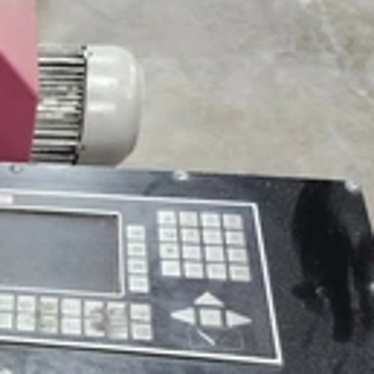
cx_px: -128
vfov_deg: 26.8
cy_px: 302
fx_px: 770
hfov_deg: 23.7
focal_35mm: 63
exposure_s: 1/120
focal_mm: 5.54
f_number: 1.8
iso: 640
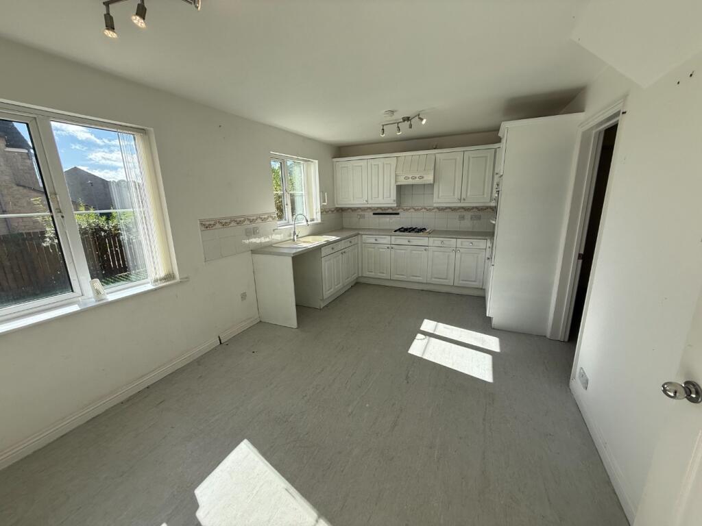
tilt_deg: -13.2
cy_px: 263
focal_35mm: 14
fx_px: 284
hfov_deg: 102.1
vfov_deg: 85.7
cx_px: 351
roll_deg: +1.9
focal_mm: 2.22
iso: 64
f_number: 2.2
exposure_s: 1/651
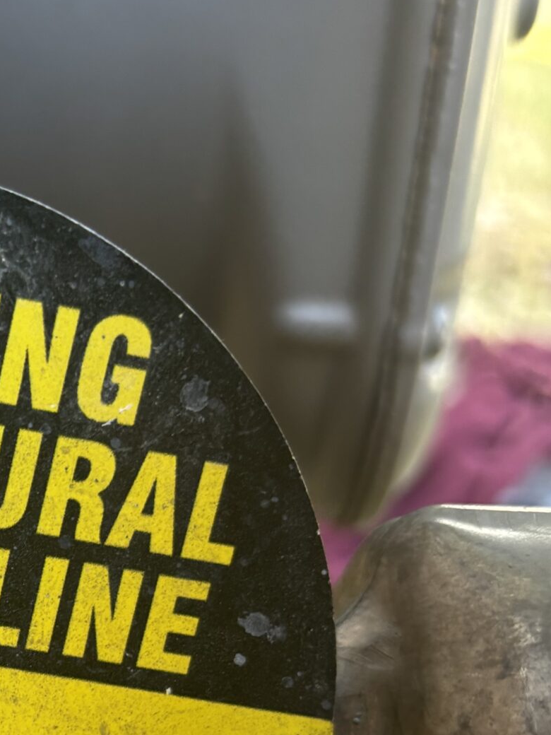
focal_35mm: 64
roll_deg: +2.2
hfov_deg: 21.2
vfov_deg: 29.2
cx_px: -126
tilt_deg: -30.9
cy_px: 637
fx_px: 1358
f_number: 1.6
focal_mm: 5.96
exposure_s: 1/121
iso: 80
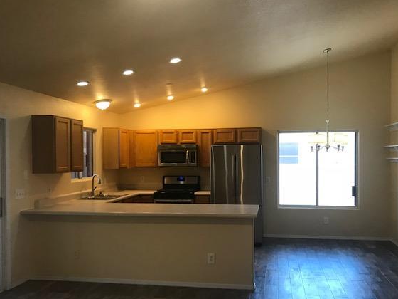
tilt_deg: -1.2
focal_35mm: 32
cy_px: 164
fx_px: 368
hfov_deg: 56.7
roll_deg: +0.0
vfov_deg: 44.1
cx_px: 222
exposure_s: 1/30
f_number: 1.8
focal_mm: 3.99
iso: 32
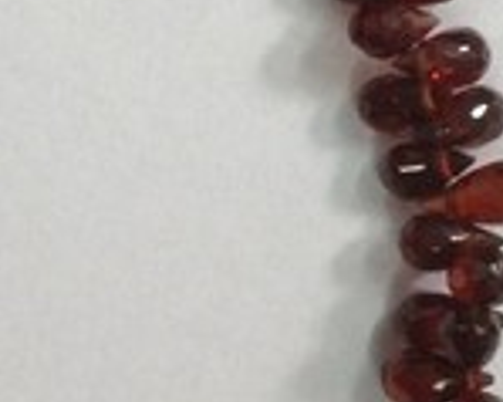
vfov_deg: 13.4
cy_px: 169
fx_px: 1711
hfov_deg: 16.5
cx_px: 35
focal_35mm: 115
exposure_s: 1/20
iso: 80
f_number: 2.4
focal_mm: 4.28
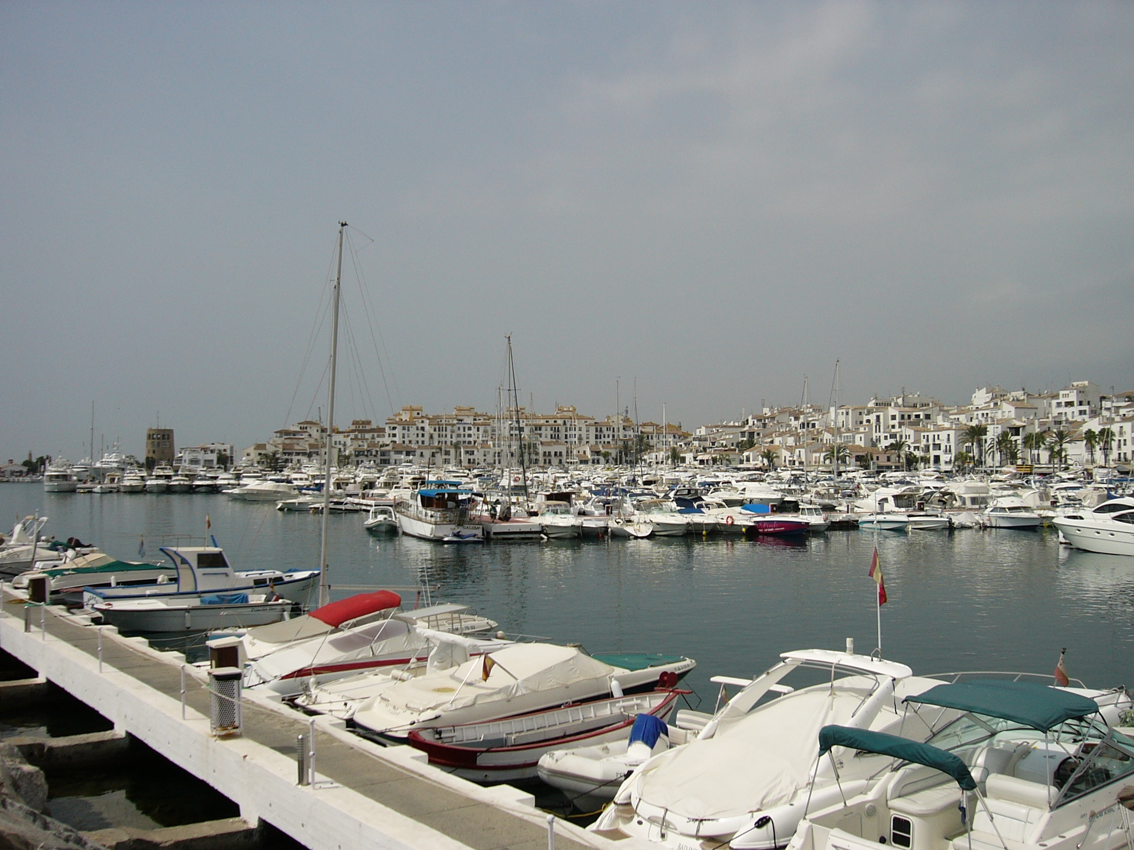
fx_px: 1147
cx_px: 567
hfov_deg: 52.6
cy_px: 425
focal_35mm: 35
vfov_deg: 40.7
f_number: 8
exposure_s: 1/320
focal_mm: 5.8
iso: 50
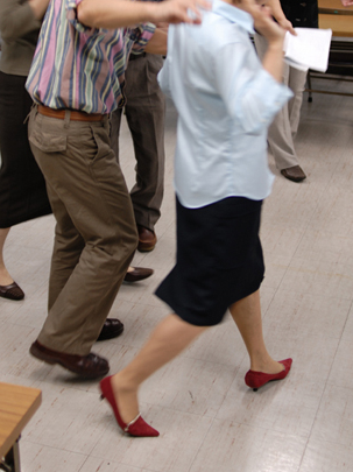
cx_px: 171
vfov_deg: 30.0
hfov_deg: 22.9
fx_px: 872
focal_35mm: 64
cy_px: 148
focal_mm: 28
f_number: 2
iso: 160
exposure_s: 1/60
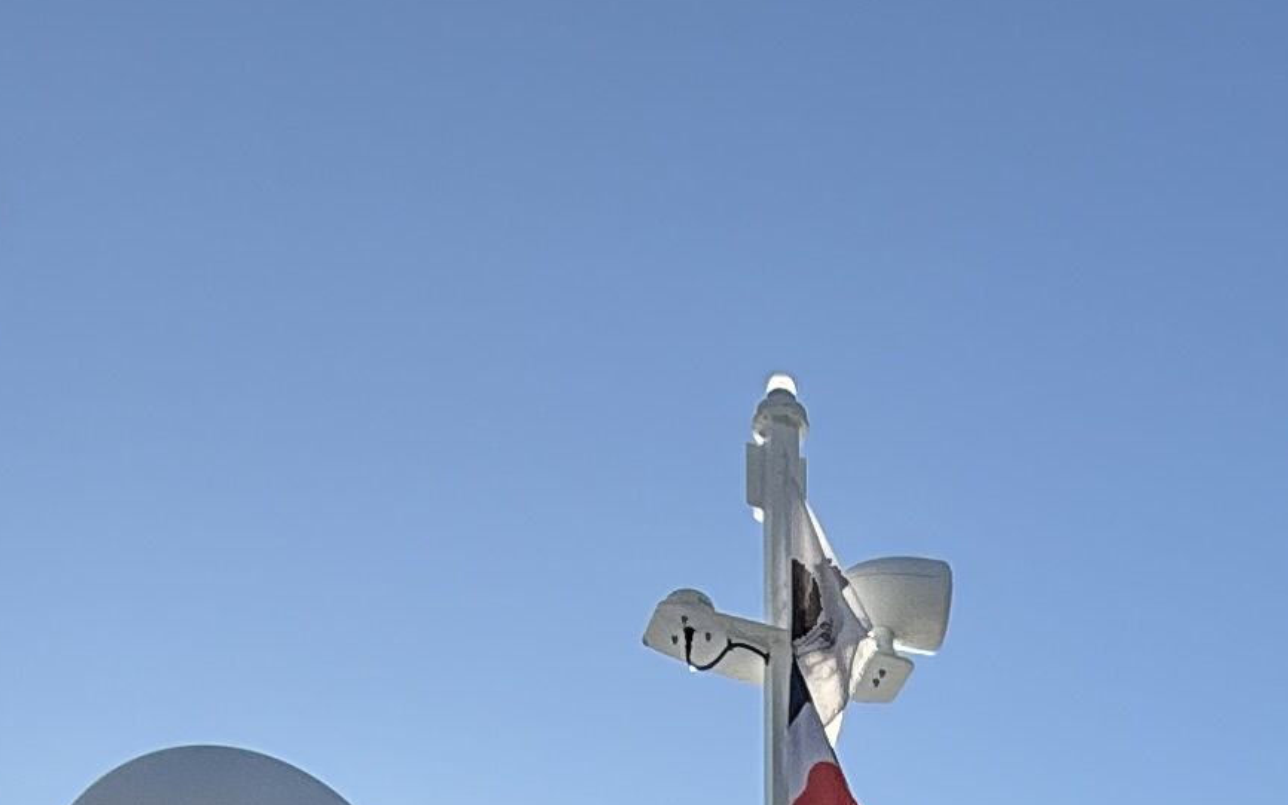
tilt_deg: +0.9
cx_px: 1024
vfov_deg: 12.9
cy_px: 2069
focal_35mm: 69
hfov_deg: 29.1
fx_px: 2422
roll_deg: +1.1
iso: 64
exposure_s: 1/751
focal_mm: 2.22
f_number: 2.2
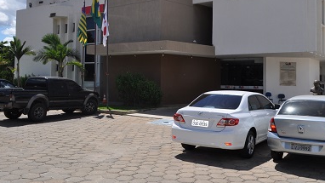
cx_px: 181
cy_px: 64
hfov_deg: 53.9
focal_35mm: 37
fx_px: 319
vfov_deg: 31.8
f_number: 16
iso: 200
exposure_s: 1/200
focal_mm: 18
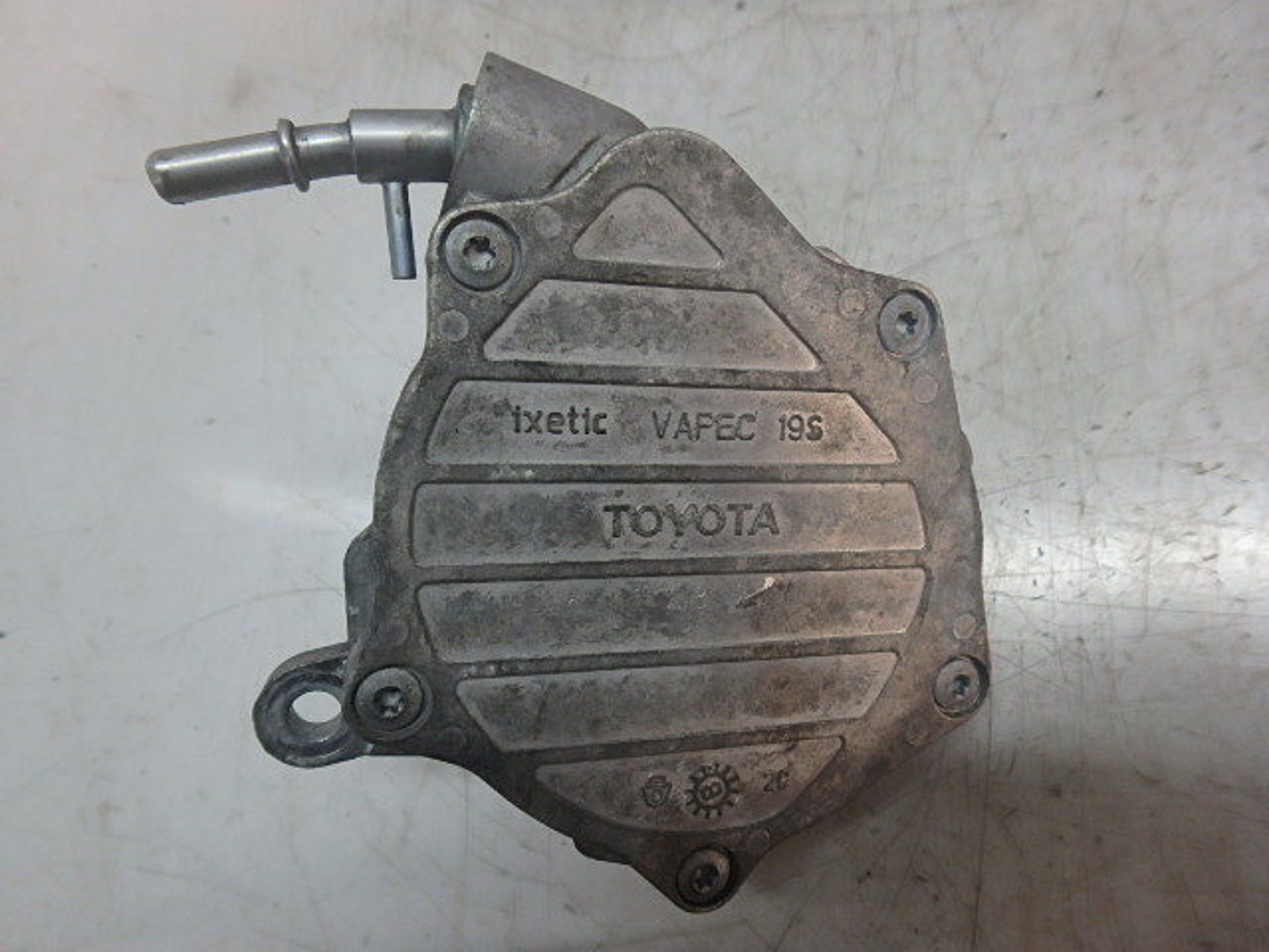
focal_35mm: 21
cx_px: 634
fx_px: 770
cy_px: 476
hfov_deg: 79.0
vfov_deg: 63.4
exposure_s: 1/40
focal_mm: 3.7
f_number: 3.5
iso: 200
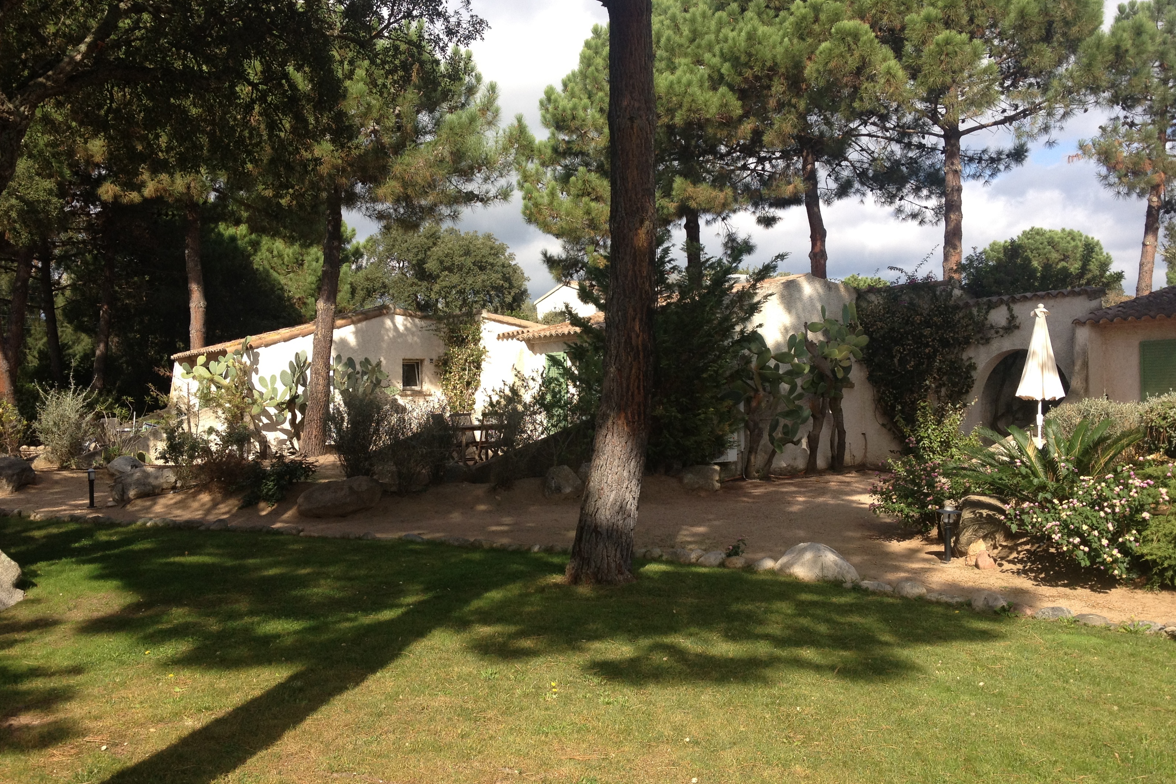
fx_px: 1209
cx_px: 589
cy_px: 375
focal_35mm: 37
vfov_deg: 35.9
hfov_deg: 51.9
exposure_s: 1/890
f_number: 2.4
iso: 64
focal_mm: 4.28
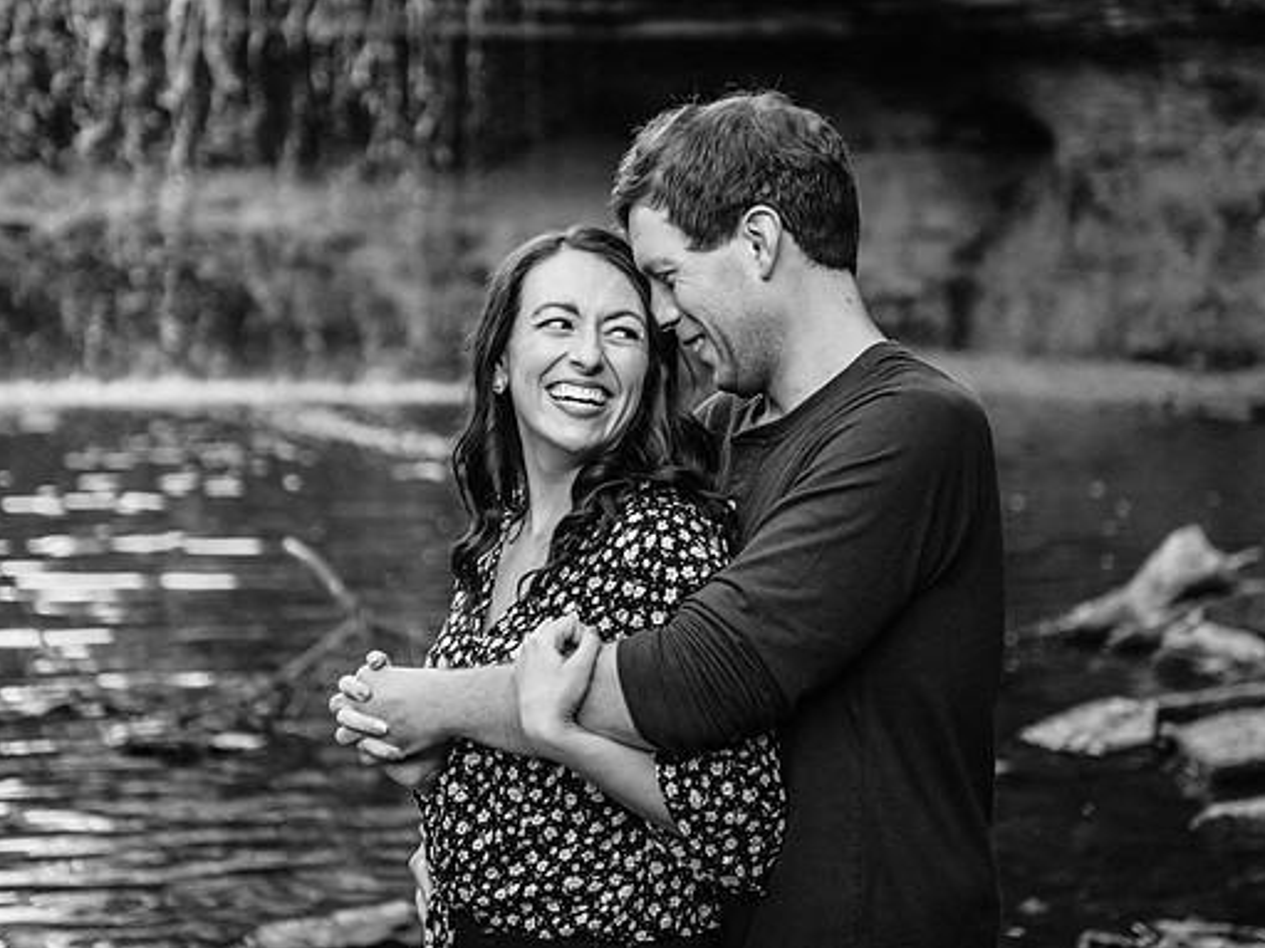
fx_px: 3361
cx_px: 586
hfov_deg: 21.3
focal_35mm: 92
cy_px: 377
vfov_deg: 16.0
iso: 400
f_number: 2.8
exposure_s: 1/500
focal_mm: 70
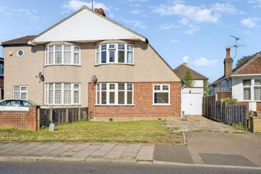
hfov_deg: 54.5
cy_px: 87
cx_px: 130
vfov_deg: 37.8
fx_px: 254
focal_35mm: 35
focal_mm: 35
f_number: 5.6
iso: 640
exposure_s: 1/4000
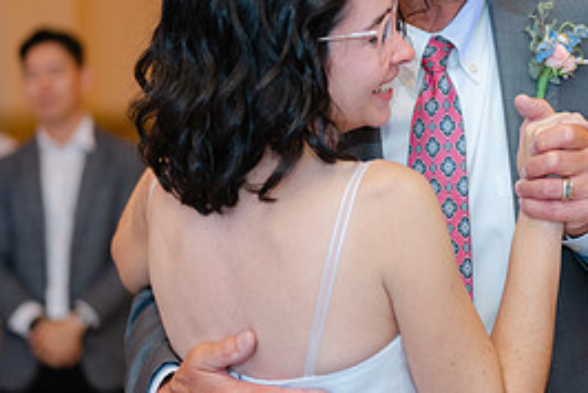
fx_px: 1782
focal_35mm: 109
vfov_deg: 12.6
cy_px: 129
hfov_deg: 18.7
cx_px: 409
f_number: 1.8
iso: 320
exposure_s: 1/125
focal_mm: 50
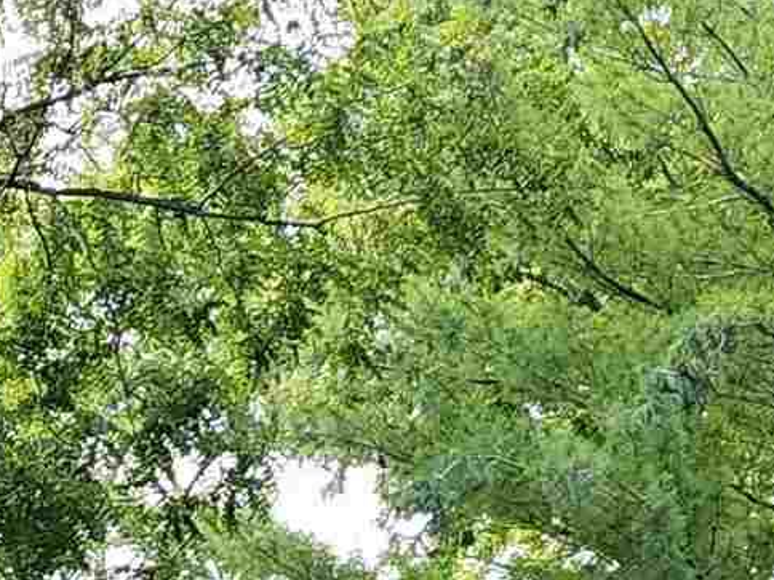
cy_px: 1657
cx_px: -558
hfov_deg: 12.5
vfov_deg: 8.7
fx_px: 3265
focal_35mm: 146
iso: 20
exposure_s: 1/120
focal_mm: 6.4
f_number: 1.8
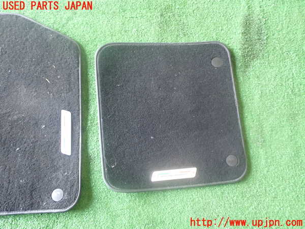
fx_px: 282
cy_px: 114
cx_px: 152
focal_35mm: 32
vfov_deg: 44.2
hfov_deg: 56.8
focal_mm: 5.79
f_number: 2.4
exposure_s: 1/30
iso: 320
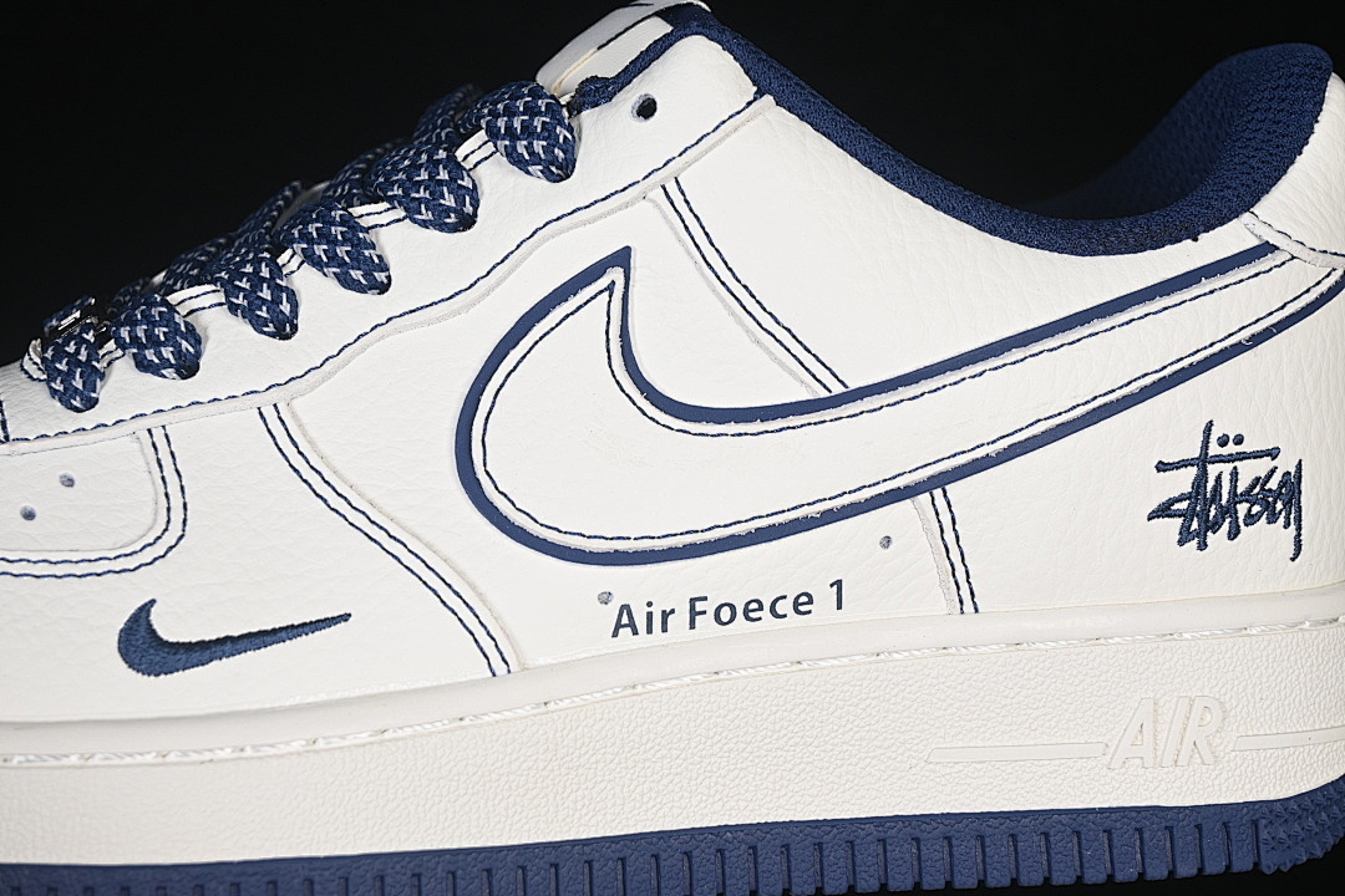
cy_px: 448
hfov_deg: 27.0
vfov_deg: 18.2
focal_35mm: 75
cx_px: 672
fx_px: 2802
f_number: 7.1
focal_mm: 50
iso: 160
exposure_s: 1/80
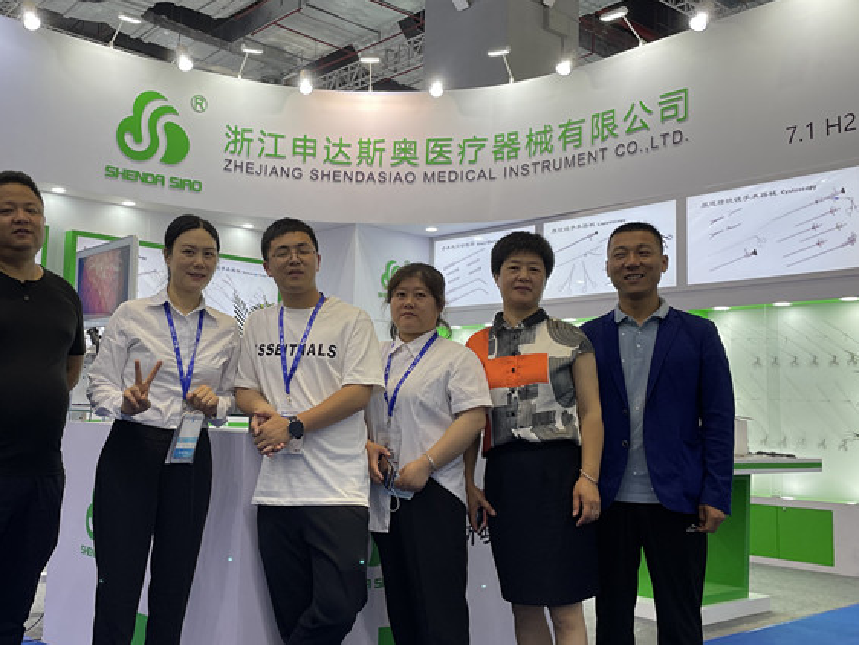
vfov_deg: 38.7
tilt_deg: +6.3
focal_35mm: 37
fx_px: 919
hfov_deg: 49.7
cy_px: 322
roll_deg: -1.5
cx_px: 329
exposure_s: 1/100
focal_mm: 4.2
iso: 32
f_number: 1.6
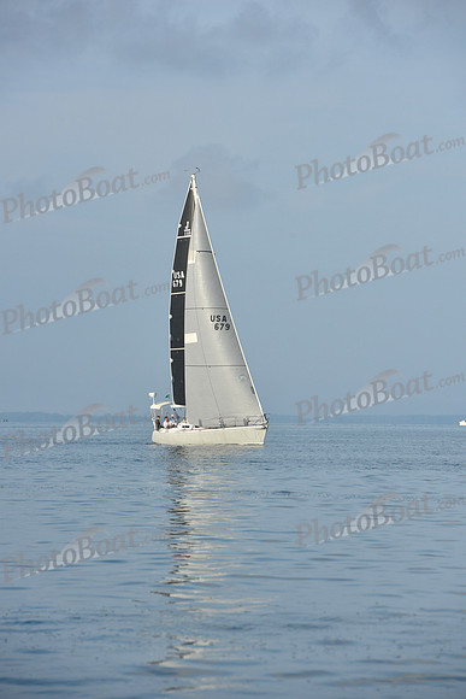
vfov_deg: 10.3
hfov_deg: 6.9
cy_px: 350
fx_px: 3881
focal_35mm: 200
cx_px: 233
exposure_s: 1/800
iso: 320
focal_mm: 200
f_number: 10
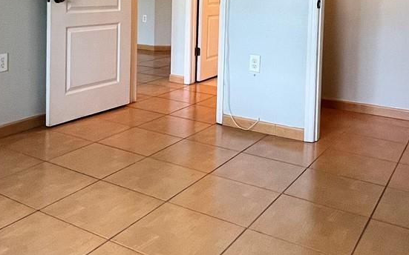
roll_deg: -1.6
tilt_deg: -2.4
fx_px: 446
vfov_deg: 30.1
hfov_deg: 49.1
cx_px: 171
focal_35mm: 40
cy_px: 8
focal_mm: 1.57
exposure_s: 1/60
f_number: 1.8
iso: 250
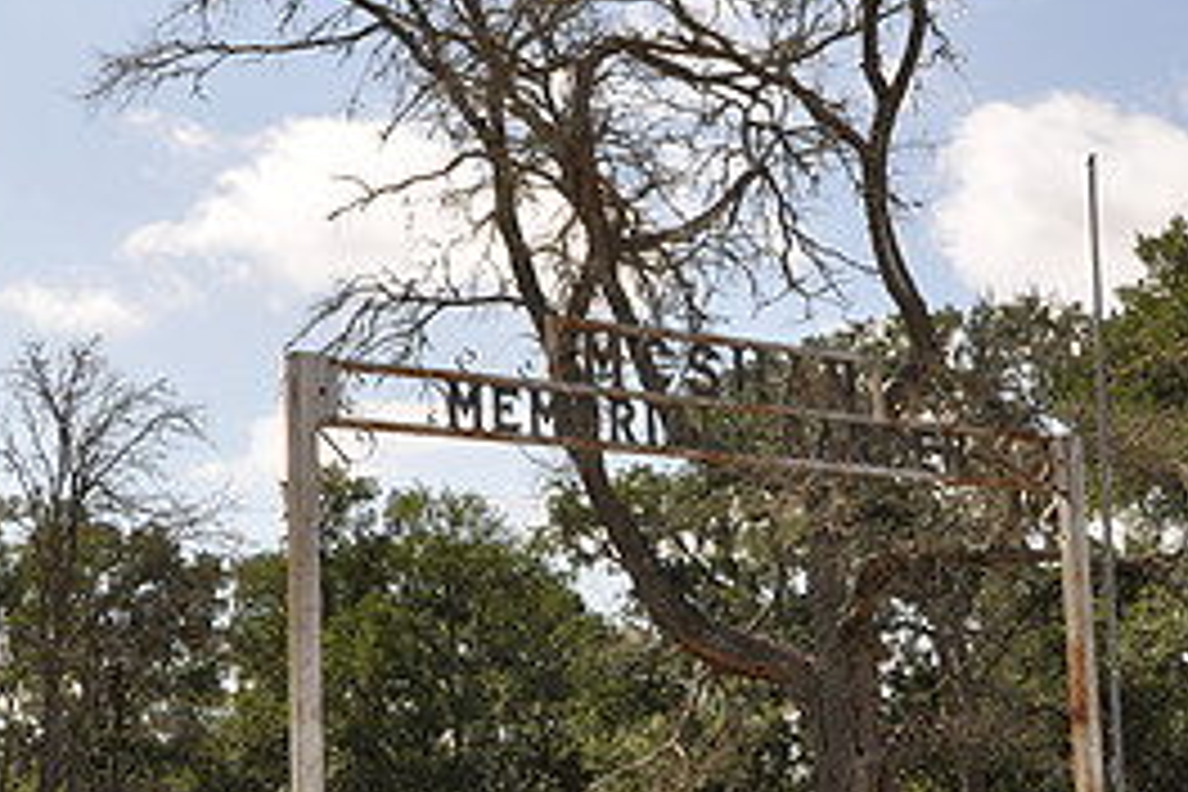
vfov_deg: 19.7
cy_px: 475
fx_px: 2280
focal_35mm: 69
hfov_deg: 29.2
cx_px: 662
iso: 200
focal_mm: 21
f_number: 11
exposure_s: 1/200
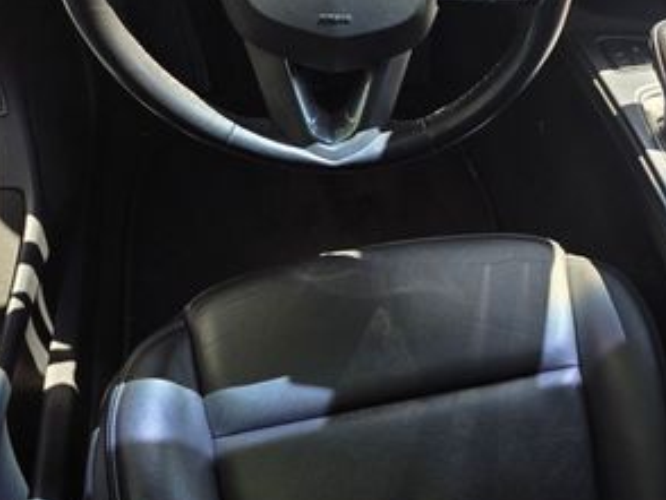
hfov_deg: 35.1
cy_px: 172
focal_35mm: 50
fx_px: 963
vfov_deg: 29.0
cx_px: 643
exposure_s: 1/180
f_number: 1.8
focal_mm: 5.4
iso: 25
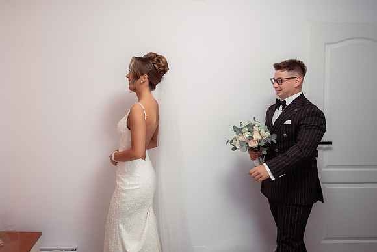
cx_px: 149
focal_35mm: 28
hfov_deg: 64.0
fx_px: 298
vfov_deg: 45.5
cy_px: 98
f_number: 2.8
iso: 1250
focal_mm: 21
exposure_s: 1/320
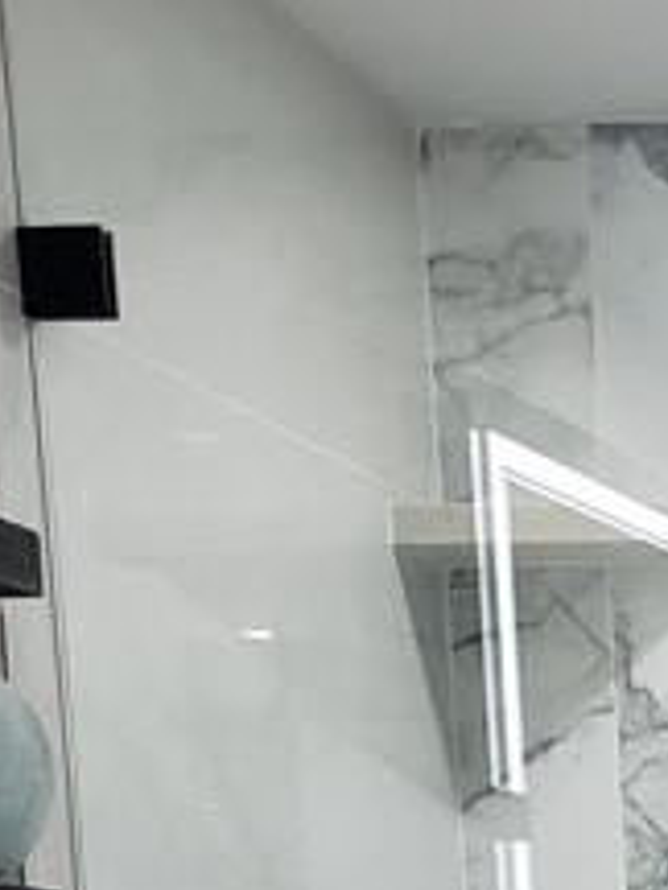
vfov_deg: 14.2
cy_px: 1578
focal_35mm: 123
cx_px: 1472
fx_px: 3165
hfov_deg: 10.7
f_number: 2.4
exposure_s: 1/60
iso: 250
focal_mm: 4.3
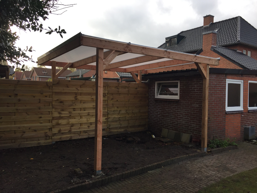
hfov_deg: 61.7
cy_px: 96
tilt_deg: -2.3
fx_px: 215
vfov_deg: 48.2
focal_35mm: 29
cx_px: 128
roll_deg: -1.7
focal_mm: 4.15
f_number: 2.2
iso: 32
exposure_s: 1/370
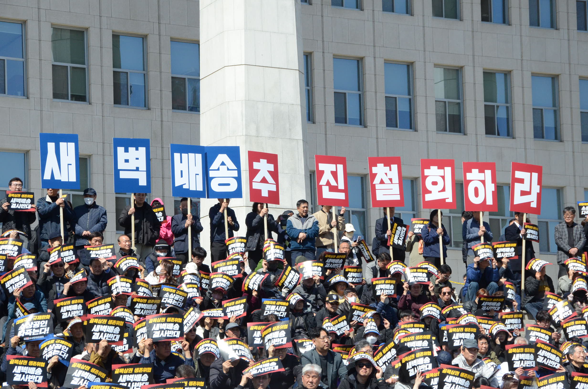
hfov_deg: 17.1
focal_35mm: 120
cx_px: 294
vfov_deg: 11.4
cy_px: 194
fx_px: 1956
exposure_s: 1/1600
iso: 1000
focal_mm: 80
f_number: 10
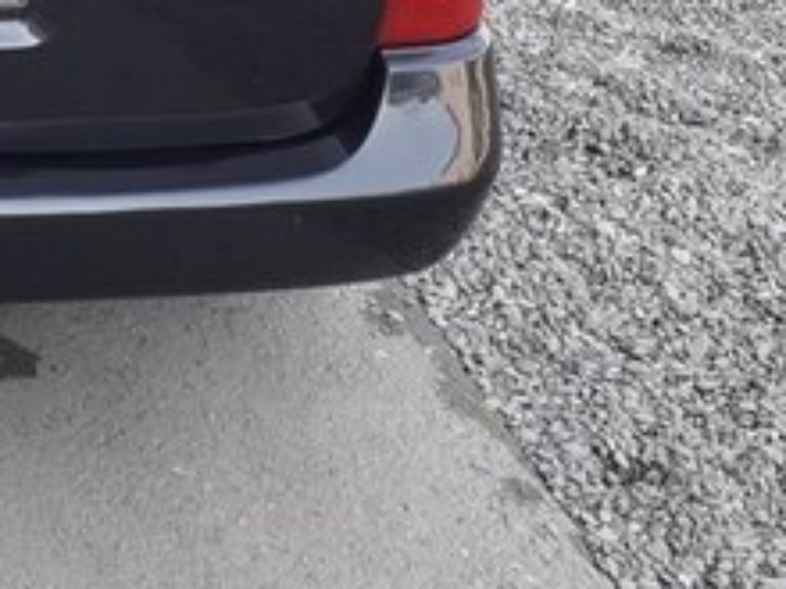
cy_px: -187
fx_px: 1839
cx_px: -232
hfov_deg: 21.8
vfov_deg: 17.1
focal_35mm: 81
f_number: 1.9
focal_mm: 3.6
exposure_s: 1/159
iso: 40
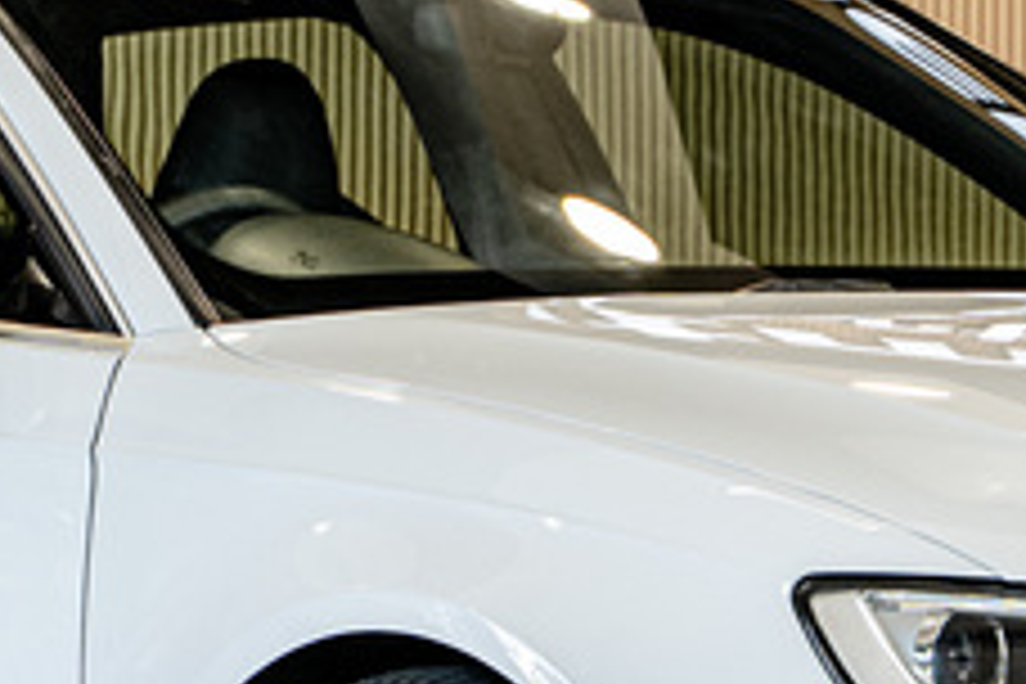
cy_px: 526
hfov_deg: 6.1
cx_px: 371
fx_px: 9604
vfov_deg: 4.1
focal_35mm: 337
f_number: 4
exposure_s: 1/125
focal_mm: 75
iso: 640
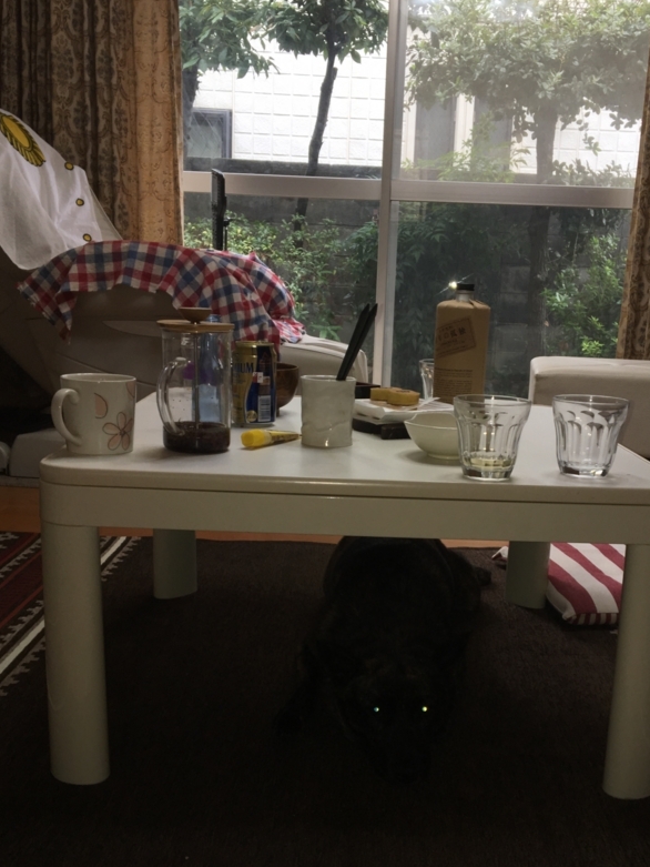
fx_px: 951
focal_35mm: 38
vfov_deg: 48.8
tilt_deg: -12.7
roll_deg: -3.5
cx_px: 382
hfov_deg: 37.6
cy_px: 502
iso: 25
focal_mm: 4.15
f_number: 2.2
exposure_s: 1/46
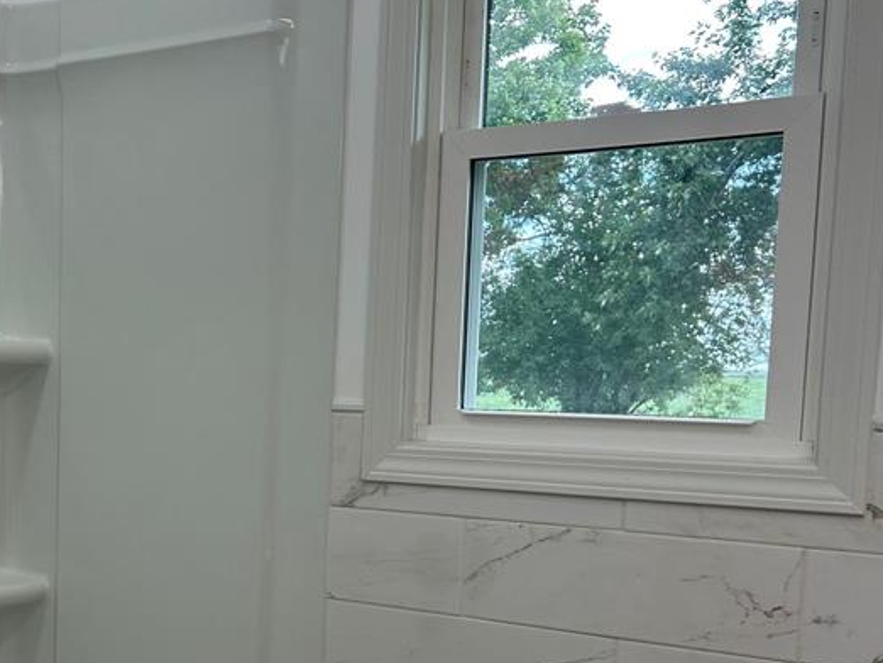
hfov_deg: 35.6
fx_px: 1302
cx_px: 115
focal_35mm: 51
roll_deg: -0.7
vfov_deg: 28.3
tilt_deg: -5.4
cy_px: 479
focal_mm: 5.7
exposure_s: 1/216
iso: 50
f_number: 1.5
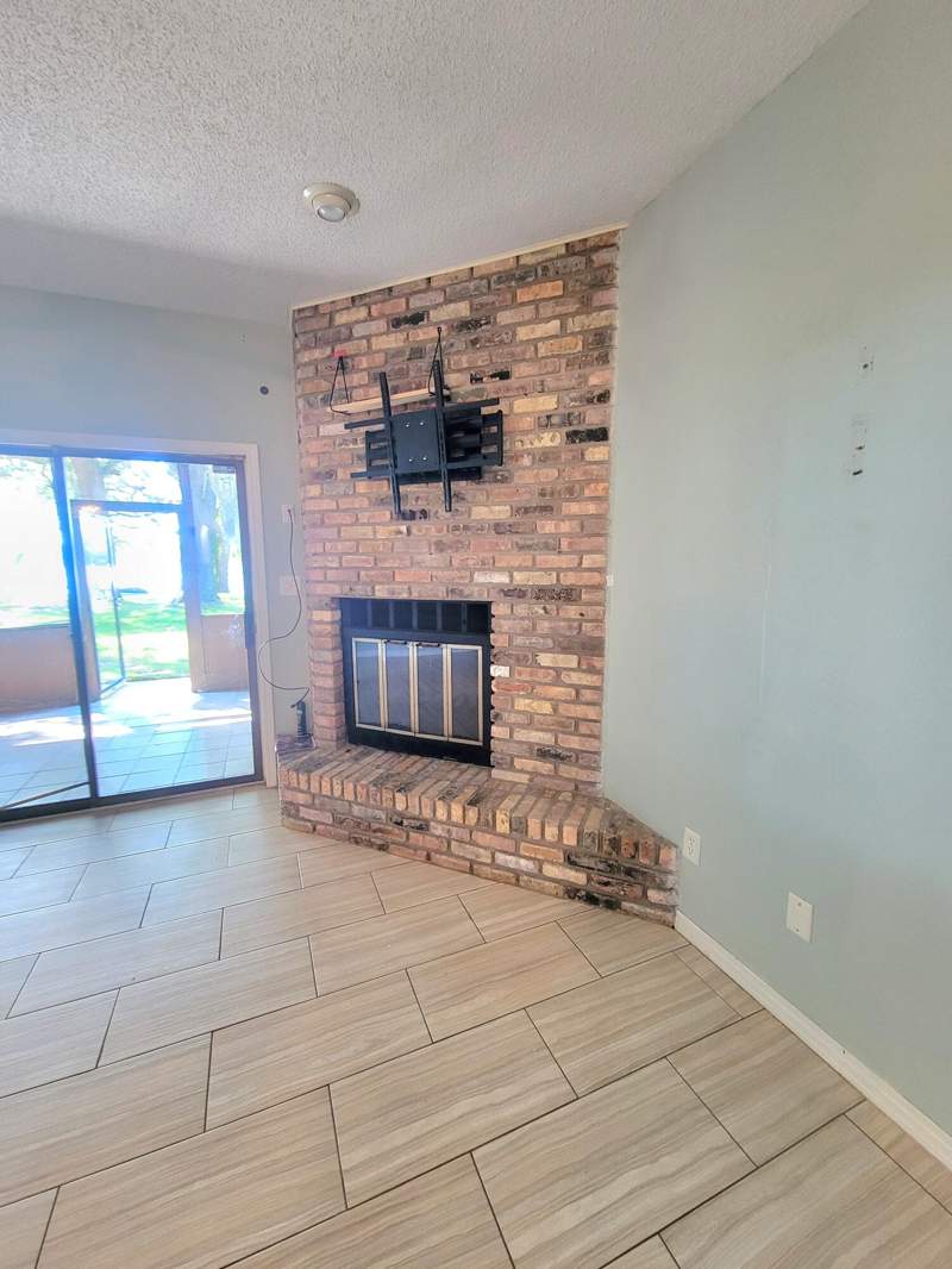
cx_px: 476
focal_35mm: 13
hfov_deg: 89.9
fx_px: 477
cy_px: 634
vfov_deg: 106.2
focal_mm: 2.2
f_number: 2.2
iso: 400
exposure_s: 1/30
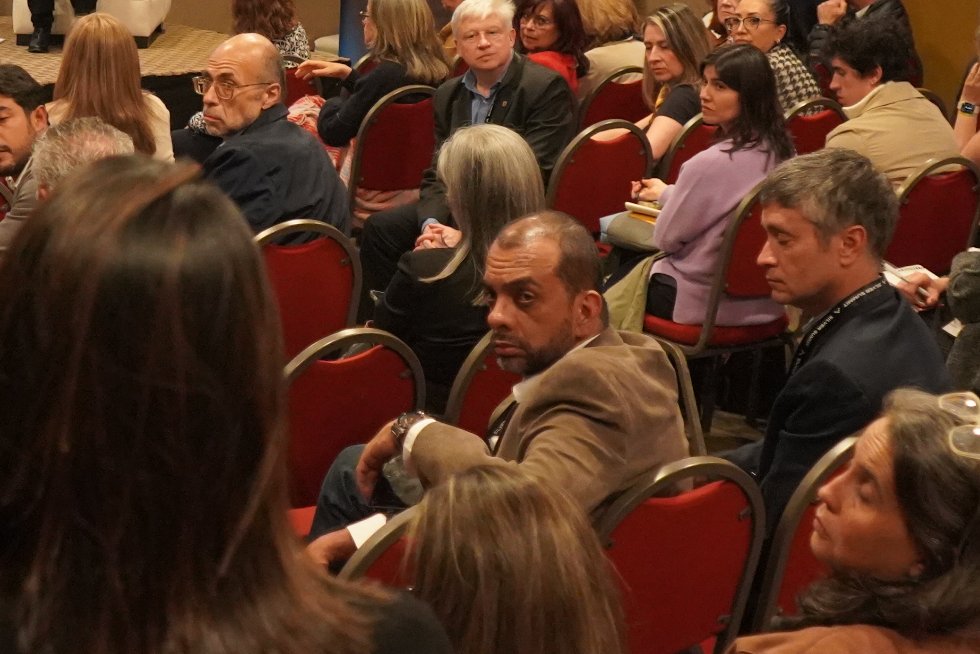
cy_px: 123
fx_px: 2205
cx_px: 170
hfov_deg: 24.6
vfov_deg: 16.7
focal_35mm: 81
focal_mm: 28
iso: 8000
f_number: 4
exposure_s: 1/160
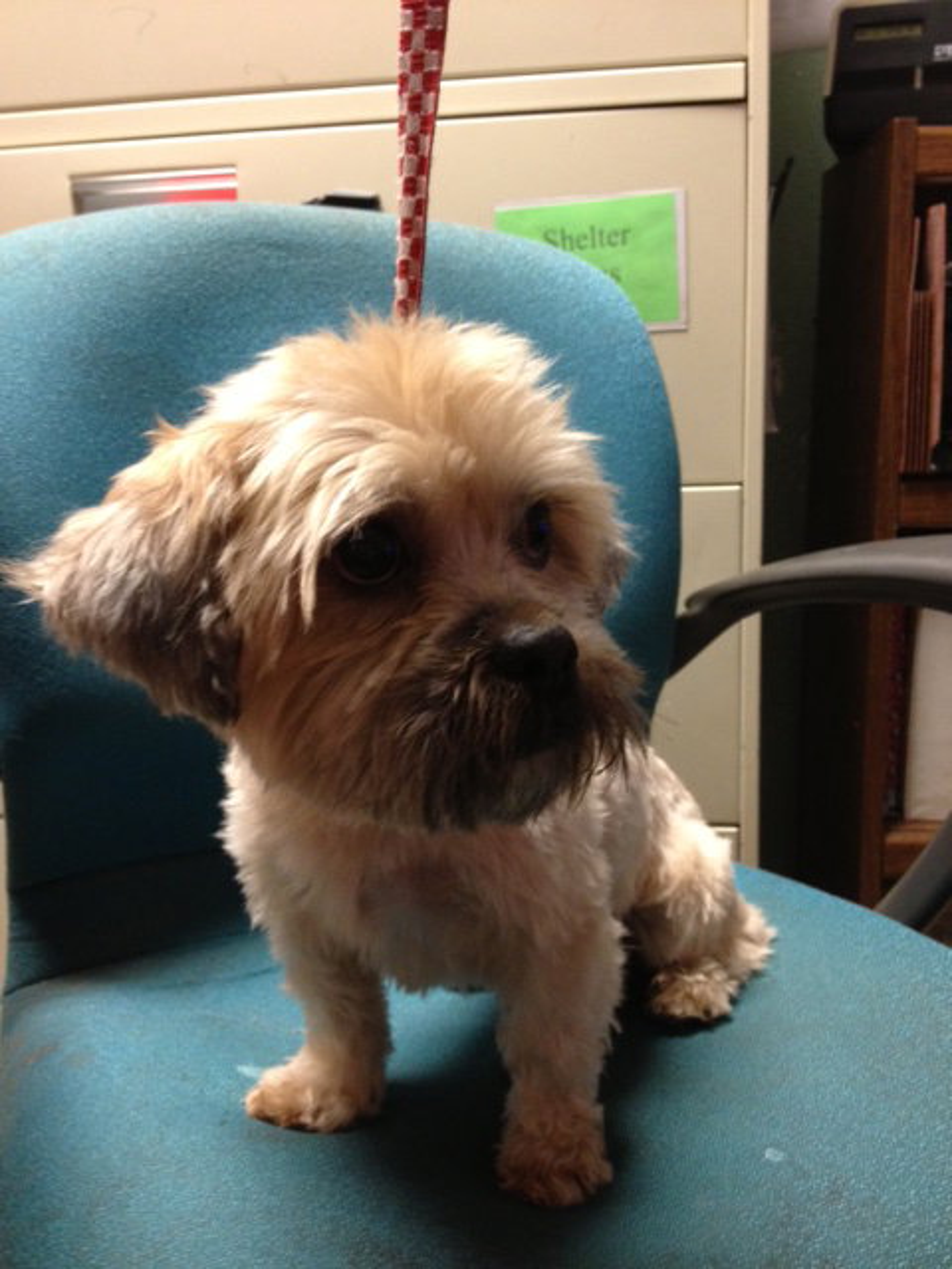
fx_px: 1283
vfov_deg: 52.6
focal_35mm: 35
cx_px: 476
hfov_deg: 40.7
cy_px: 634
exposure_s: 1/20
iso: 200
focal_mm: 4.28
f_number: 2.4
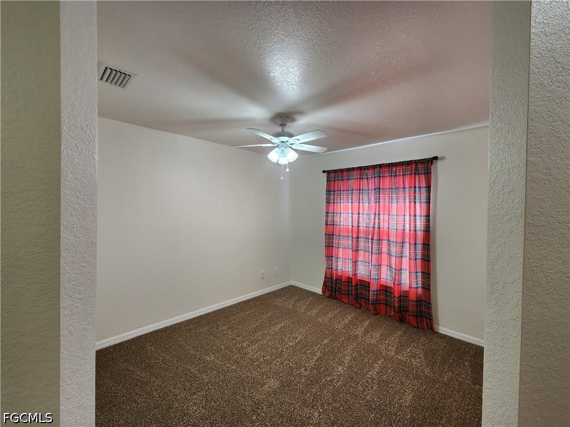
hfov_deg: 106.2
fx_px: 214
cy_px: 214
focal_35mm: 13
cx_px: 285
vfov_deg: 89.9
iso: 200
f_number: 2.2
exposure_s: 1/60
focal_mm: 2.2
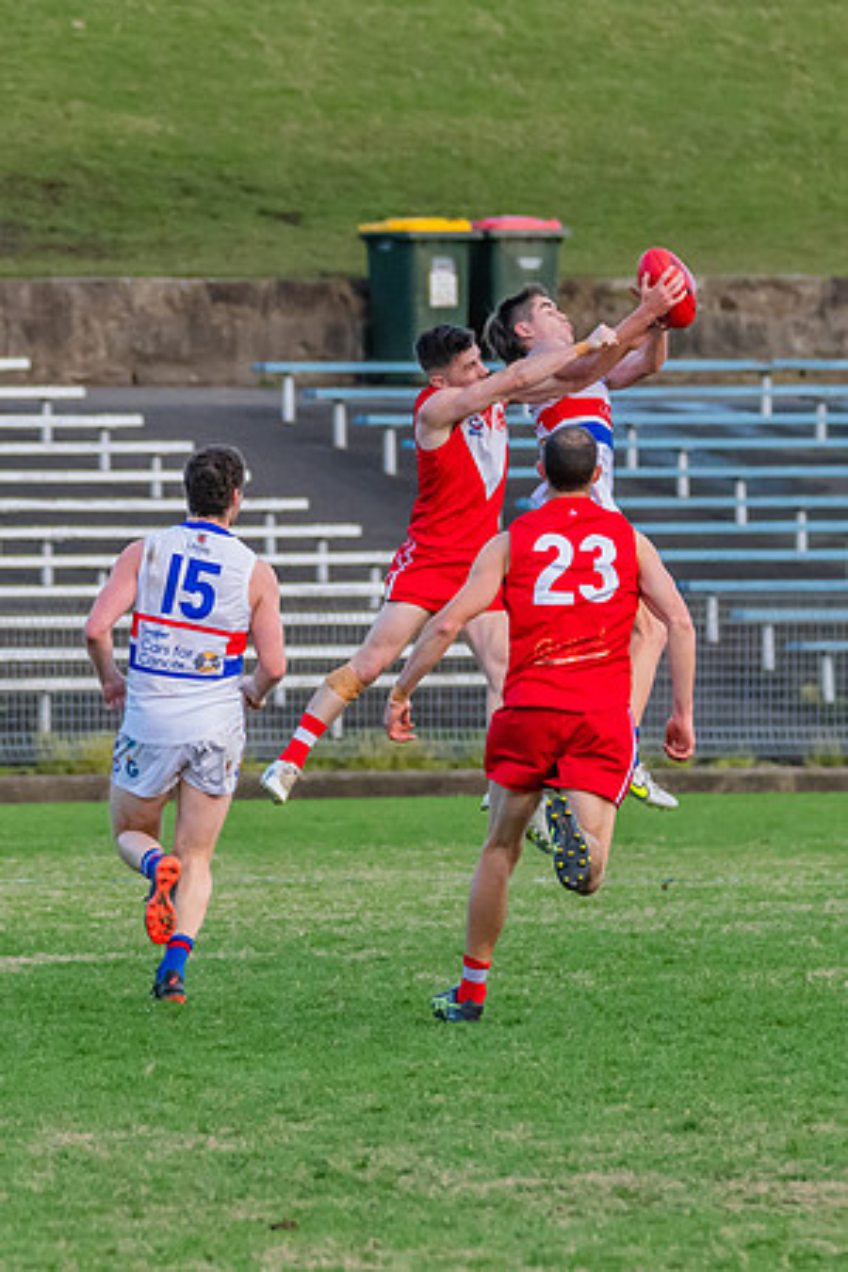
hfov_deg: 2.2
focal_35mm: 612
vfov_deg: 3.4
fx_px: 21627
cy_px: 555
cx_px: 571
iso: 2800
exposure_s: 1/1600
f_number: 5.6
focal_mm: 250
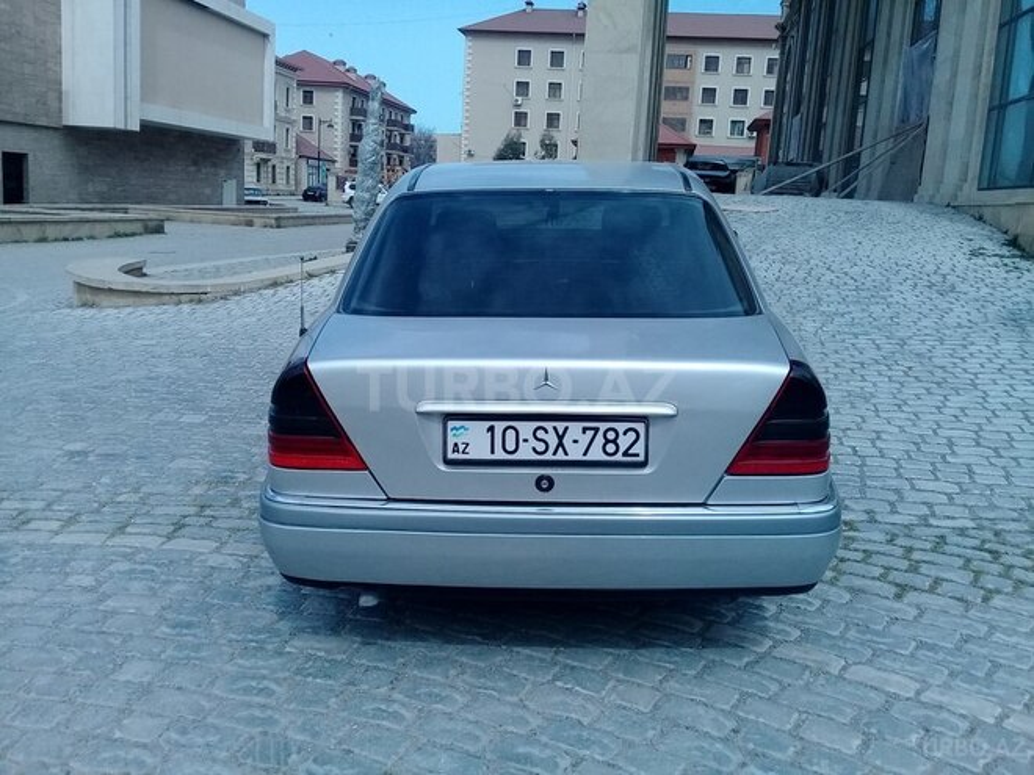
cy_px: 388
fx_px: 926
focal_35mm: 31
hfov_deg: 58.4
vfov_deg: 45.4
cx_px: 517
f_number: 2.2
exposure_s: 1/1152
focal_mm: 3.3
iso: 64
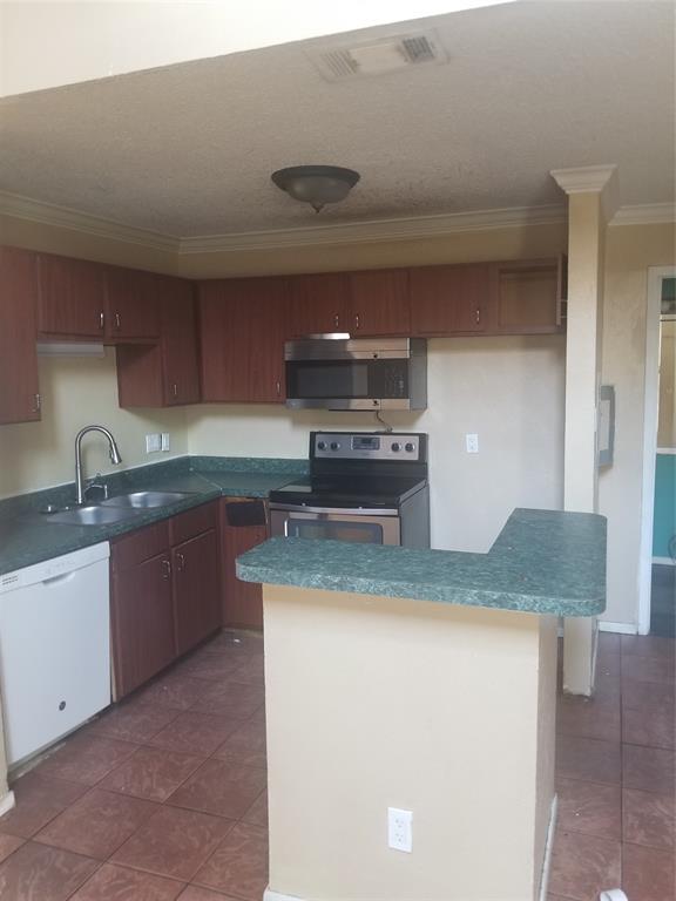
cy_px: 450
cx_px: 338
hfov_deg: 53.1
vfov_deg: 67.3
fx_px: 677
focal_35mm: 26
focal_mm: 4.25
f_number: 1.7
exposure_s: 1/12
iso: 200
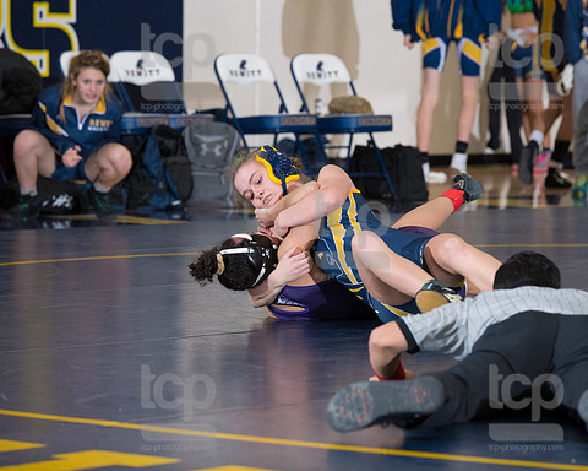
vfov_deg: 6.8
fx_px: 3950
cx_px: 353
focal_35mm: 227
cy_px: 236
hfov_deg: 8.5
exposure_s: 1/250
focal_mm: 200
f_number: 5.6
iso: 1250
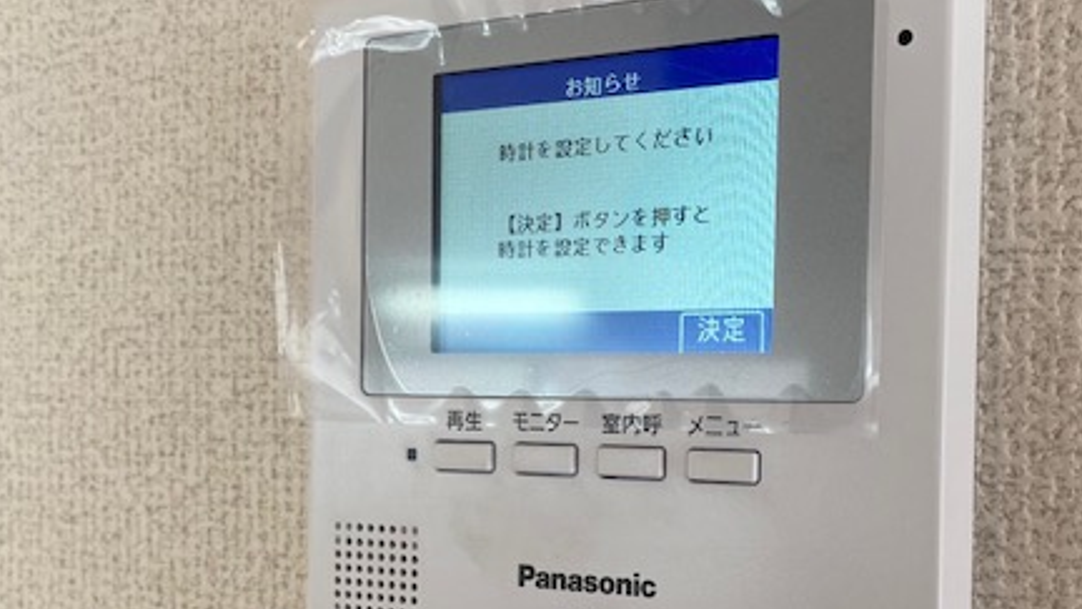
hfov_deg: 47.8
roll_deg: -0.9
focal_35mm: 42
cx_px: 689
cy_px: 436
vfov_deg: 28.0
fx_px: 1205
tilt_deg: -1.2
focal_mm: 4.25
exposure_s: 1/100
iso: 50
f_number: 1.8
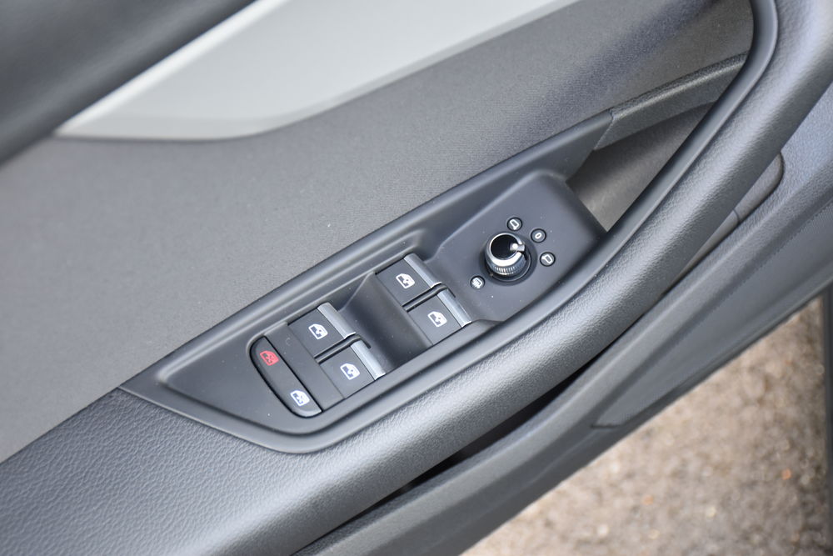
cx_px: 416
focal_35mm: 75
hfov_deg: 27.0
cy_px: 278
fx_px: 1736
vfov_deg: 18.2
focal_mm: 50
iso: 1000
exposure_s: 1/60
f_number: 4.8
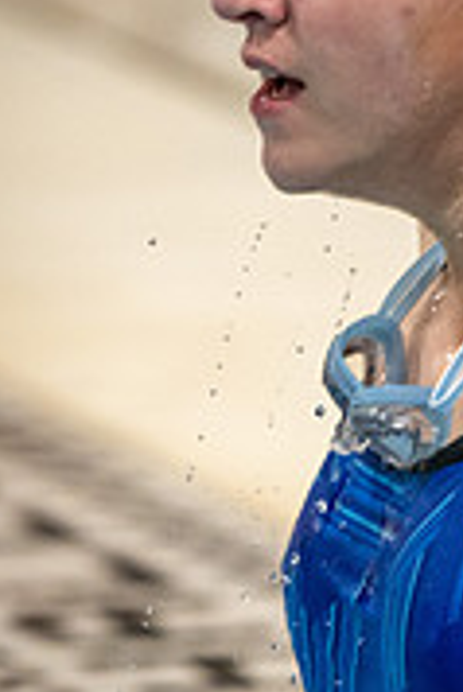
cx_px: 254
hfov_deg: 1.8
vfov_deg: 2.7
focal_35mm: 758
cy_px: 397
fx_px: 14594
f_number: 2.8
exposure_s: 1/1000
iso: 2200
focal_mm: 200
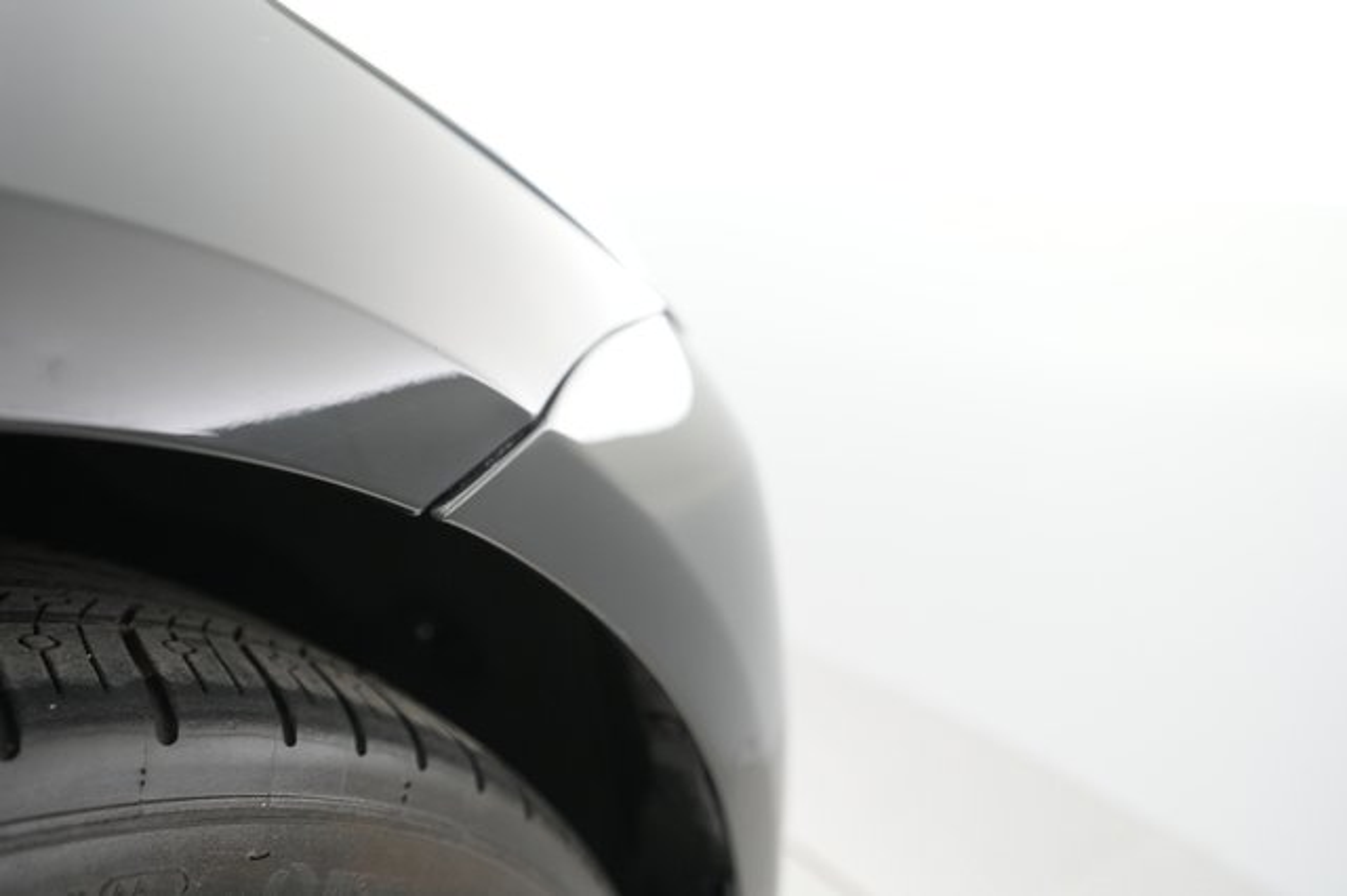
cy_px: 448
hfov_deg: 65.5
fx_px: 1047
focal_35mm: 28
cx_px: 674
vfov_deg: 46.4
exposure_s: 1/100
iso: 3200
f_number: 3.5
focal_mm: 28
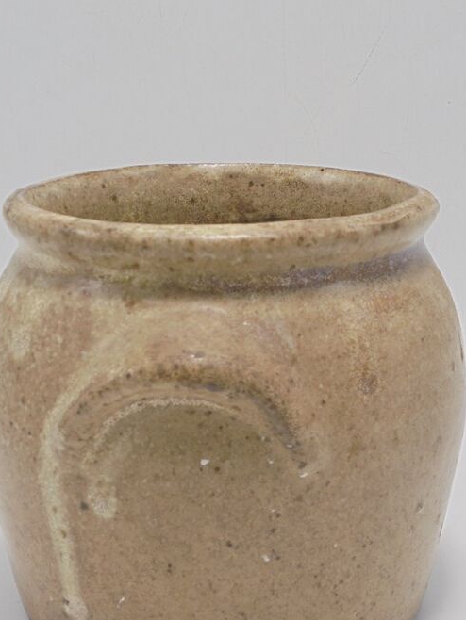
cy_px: 410
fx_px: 1202
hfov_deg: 21.9
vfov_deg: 28.8
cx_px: 245
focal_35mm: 67
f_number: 4.8
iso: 100
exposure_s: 1/40
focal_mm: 8.9
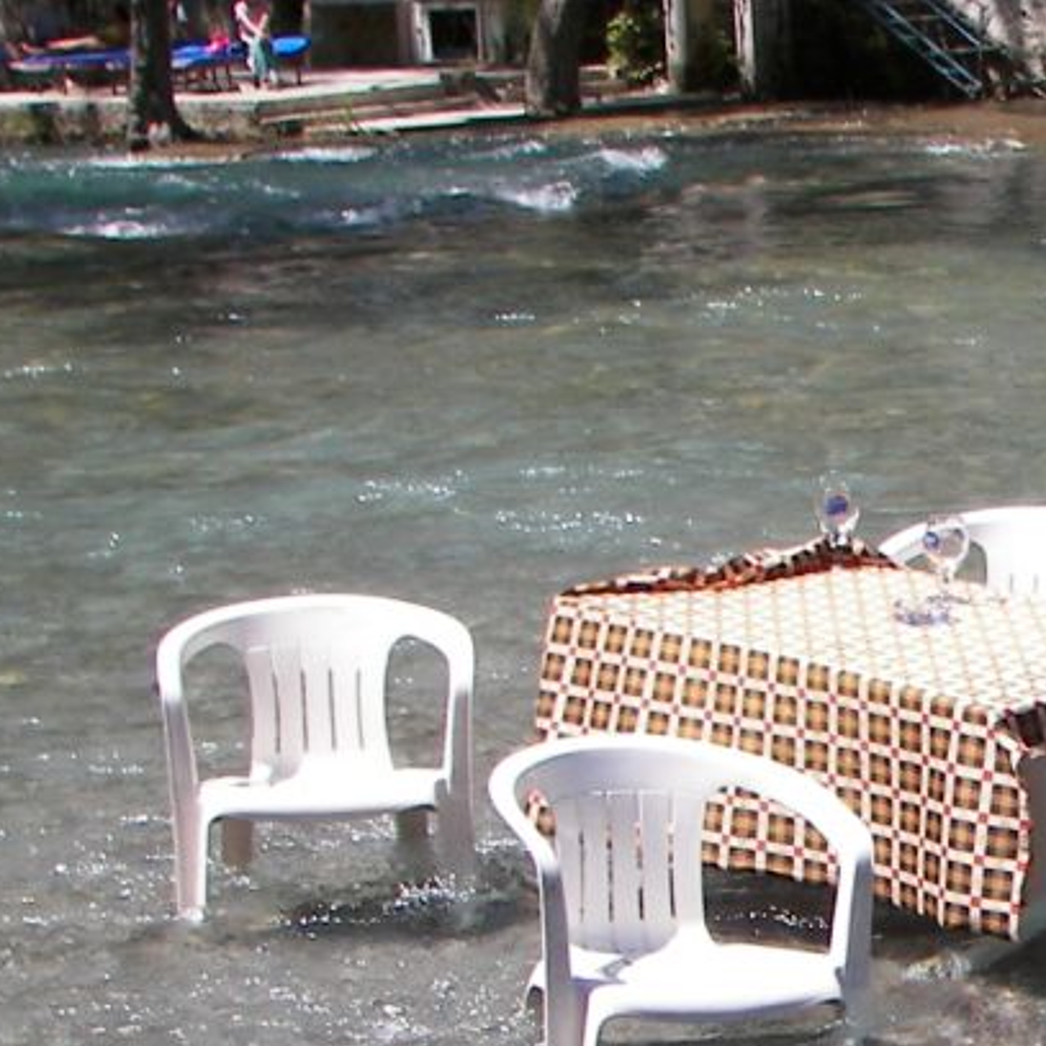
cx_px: 1257
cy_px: 902
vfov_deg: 17.2
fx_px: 3419
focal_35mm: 100
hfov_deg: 16.7
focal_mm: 6
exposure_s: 1/800
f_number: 2.8
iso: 50
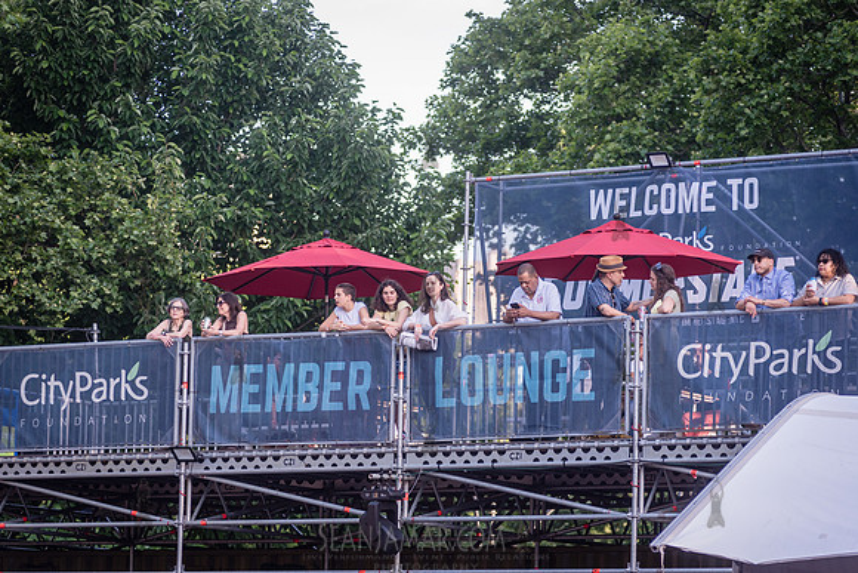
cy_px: 286
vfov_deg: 9.2
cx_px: 429
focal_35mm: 149
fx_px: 3543
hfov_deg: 13.8
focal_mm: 145
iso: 500
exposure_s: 1/640
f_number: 3.5
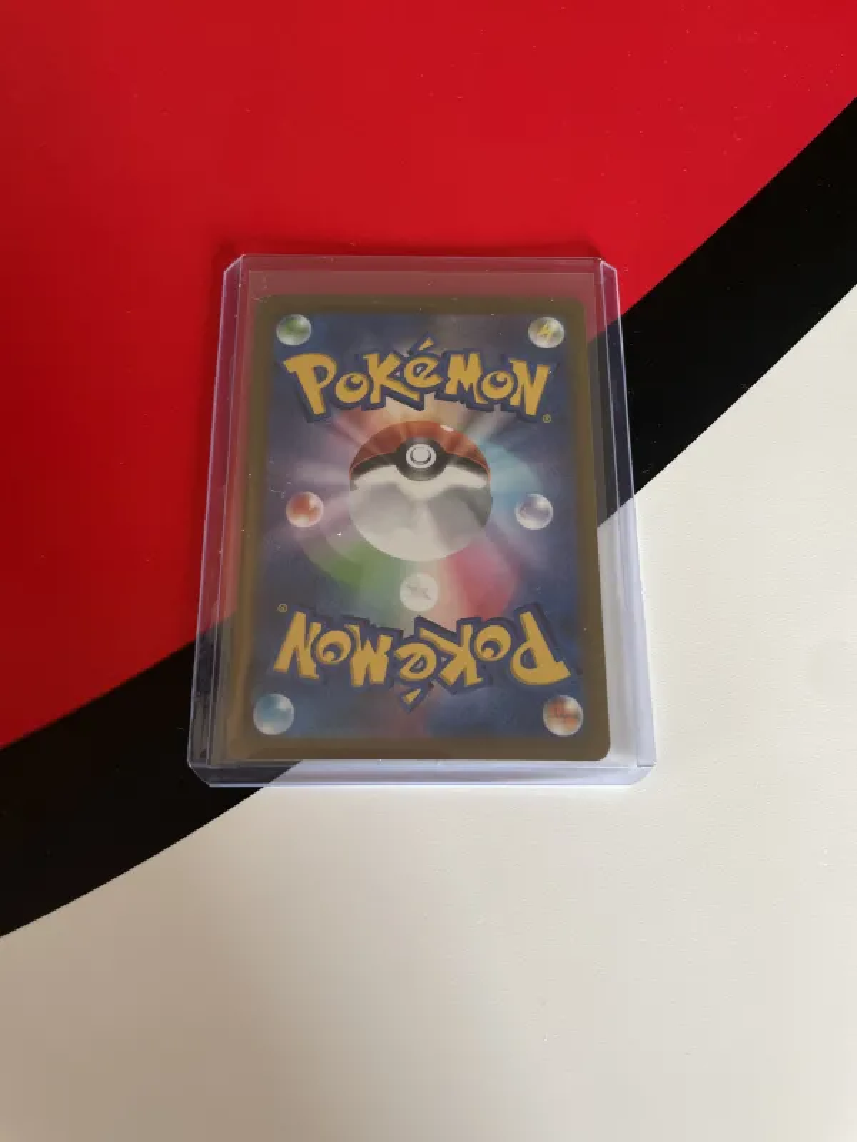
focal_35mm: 26
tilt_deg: -72.0
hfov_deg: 53.1
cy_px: 571
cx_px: 428
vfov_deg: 67.3
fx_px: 858
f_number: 1.6
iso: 160
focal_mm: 4.2
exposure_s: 1/60
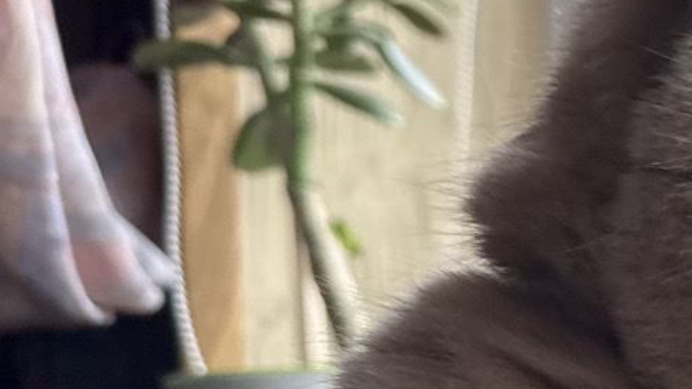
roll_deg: +0.7
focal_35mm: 108
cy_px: 533
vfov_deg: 10.9
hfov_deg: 15.5
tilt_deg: -1.9
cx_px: 1411
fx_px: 1981
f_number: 1.78
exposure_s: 1/121
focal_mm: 6.76
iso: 80
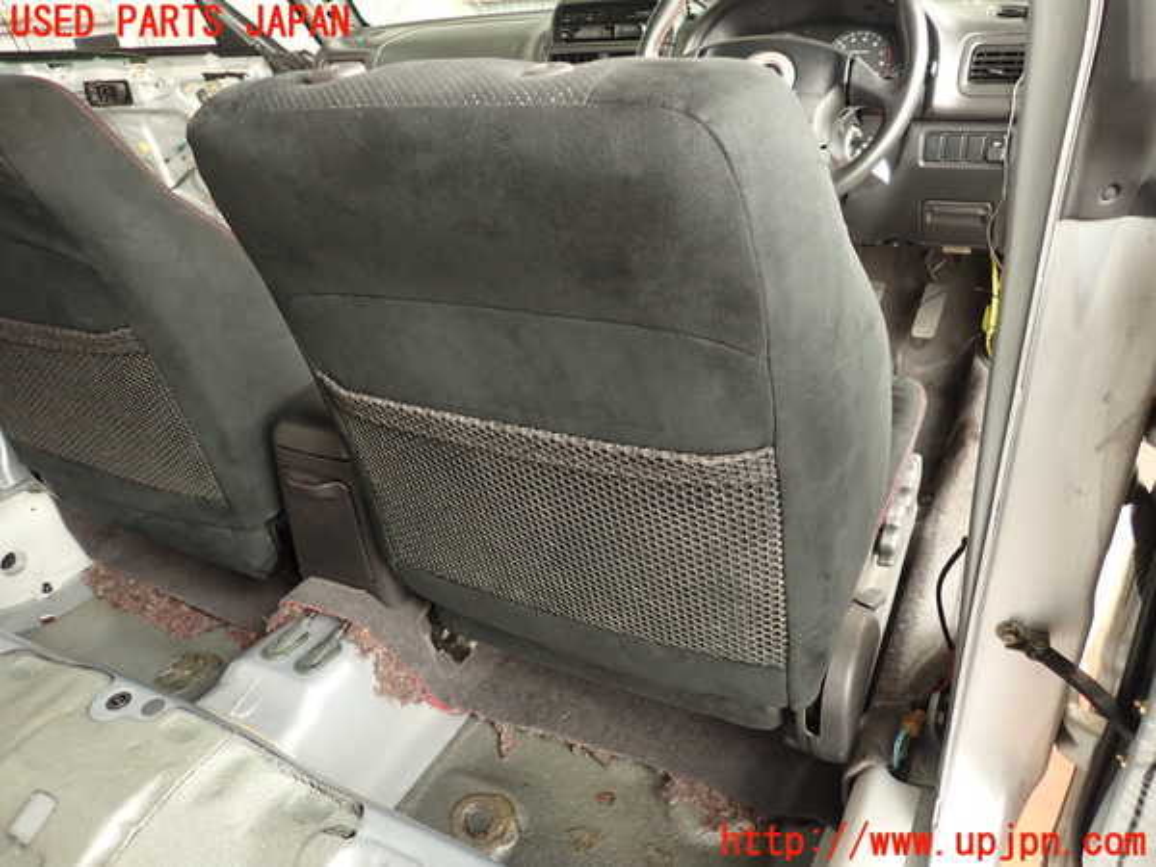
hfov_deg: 69.4
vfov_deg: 54.9
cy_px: 434
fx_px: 835
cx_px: 578
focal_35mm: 25
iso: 200
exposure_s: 1/60
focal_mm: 4.5
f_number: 2
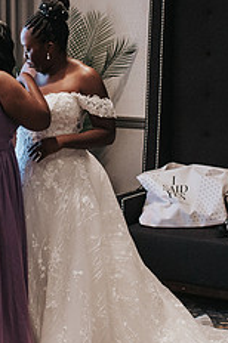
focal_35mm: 91
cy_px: 113
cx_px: 43
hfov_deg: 14.9
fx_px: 867
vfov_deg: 22.3
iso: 1000
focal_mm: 35
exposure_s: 1/800
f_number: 3.2
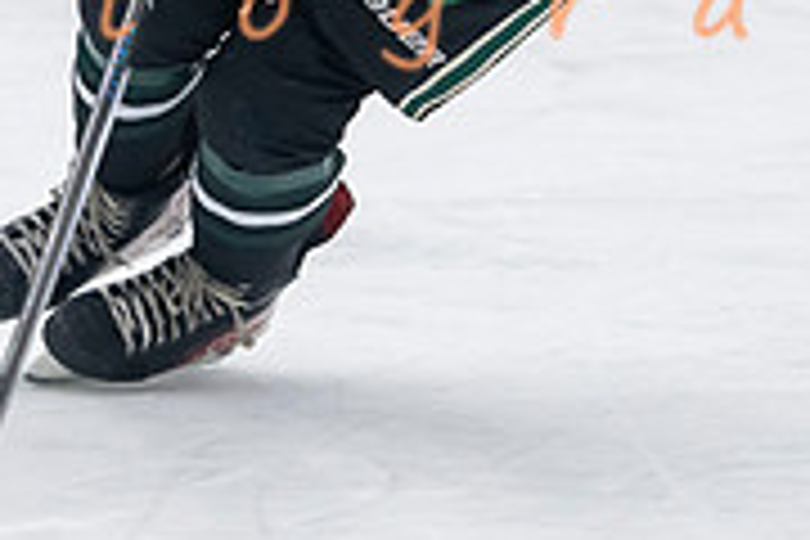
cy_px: -151
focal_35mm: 494
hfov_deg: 4.2
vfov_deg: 2.8
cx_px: 117
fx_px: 11114
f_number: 3.2
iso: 2000
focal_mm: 125
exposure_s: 1/640
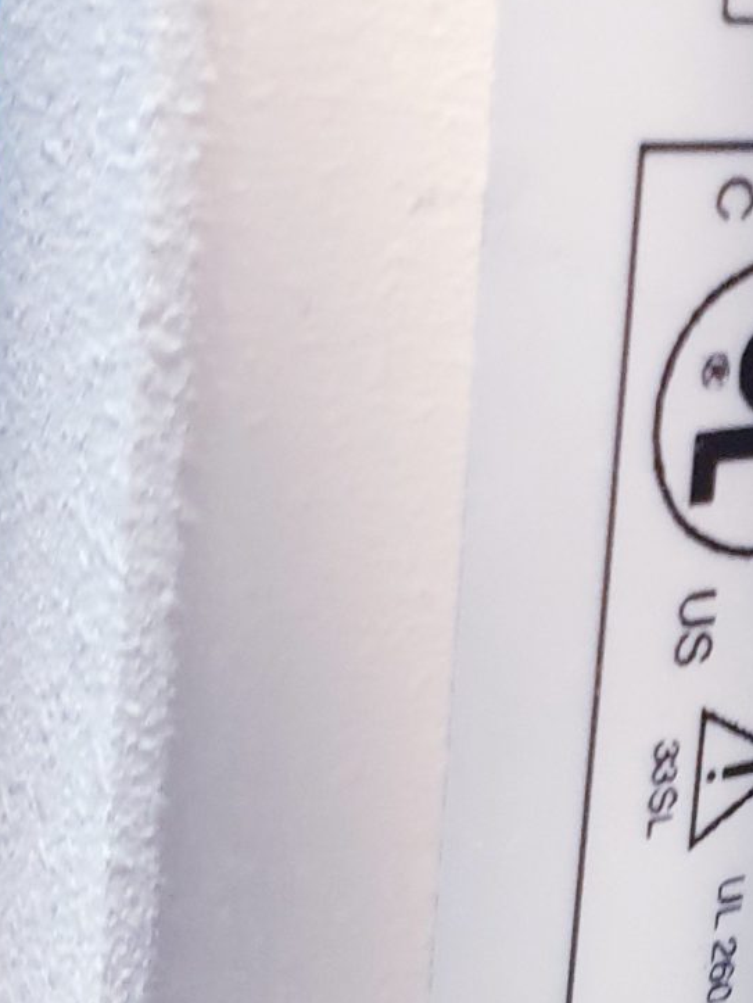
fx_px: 2666
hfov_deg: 15.4
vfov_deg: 21.1
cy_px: 762
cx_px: 939
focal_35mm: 92
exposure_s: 1/14
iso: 320
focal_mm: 4.3
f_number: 2.4
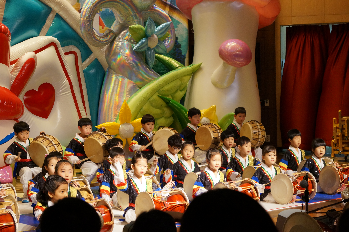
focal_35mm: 82
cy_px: 116
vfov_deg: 16.5
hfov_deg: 24.6
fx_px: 799
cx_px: 174
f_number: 5.6
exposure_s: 1/100
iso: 800
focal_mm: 55
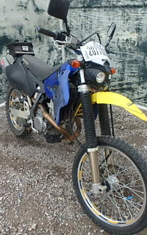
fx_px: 192
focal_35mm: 30
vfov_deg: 62.9
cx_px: 87
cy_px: 118
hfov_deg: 41.7
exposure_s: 1/320
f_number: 3.5
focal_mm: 3.7
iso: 125
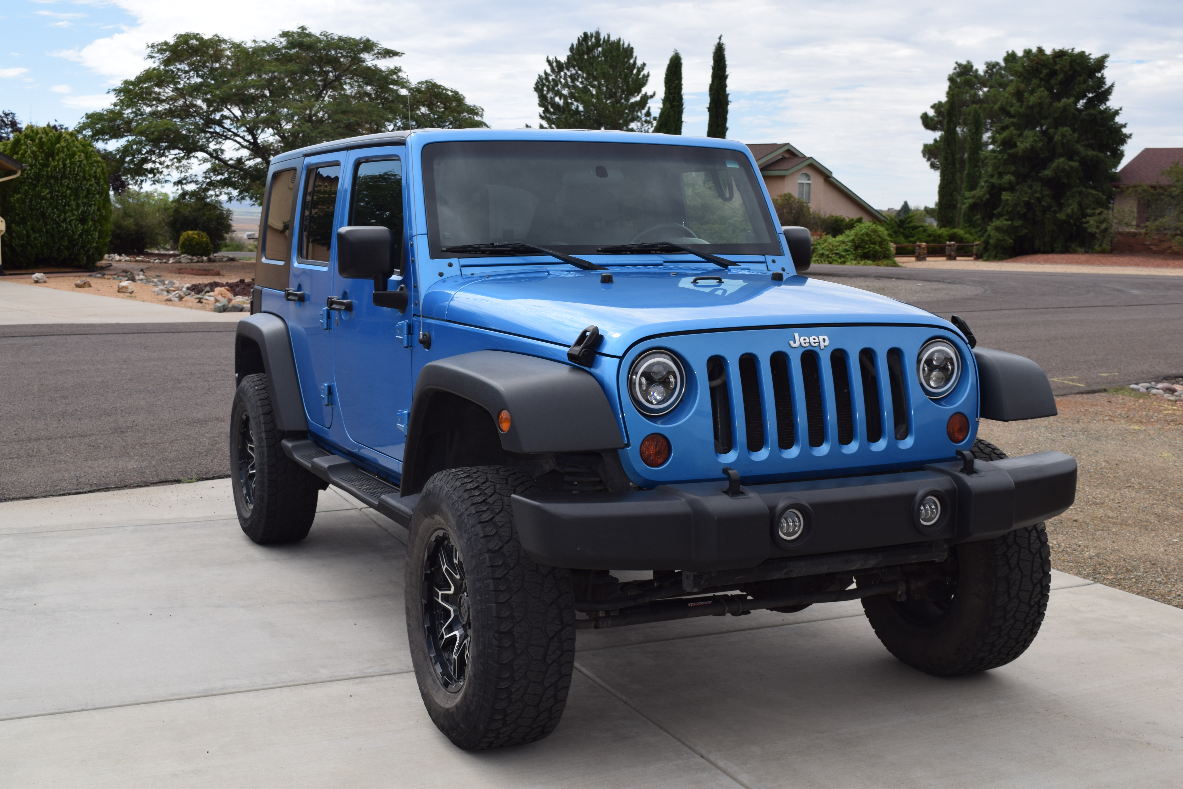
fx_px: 1429
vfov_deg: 30.8
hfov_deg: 45.0
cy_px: 394
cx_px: 592
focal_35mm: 44
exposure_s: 1/200
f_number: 9
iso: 100
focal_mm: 29
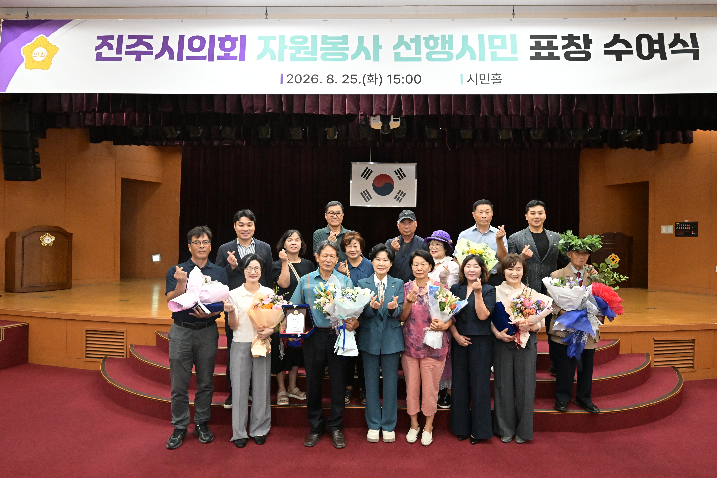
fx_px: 408
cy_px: 239
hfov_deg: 82.6
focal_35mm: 20
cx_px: 358
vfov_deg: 60.7
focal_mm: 20.5
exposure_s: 1/200
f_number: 6.3
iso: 6400
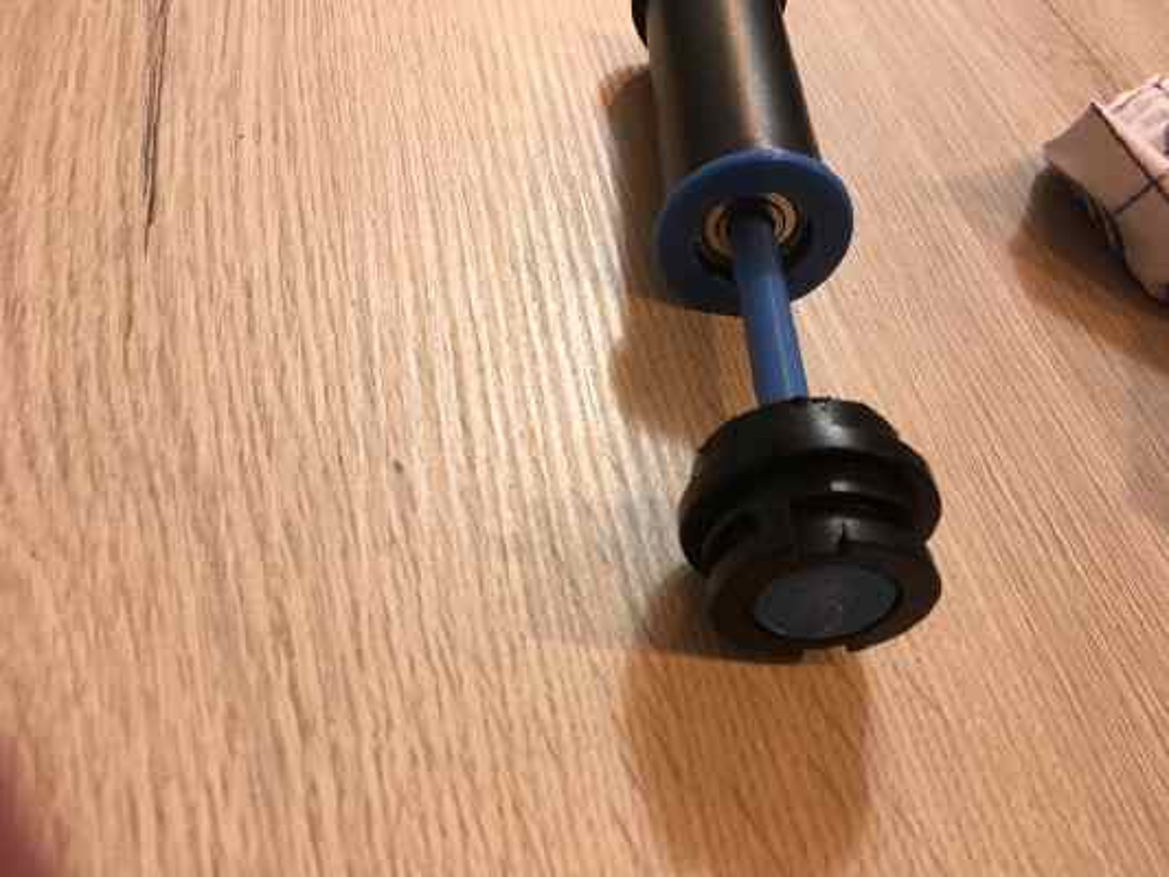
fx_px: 980
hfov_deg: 61.6
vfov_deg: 48.2
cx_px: 584
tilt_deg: -49.7
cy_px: 438
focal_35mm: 29
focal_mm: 4.15
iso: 160
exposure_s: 1/33
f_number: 2.2
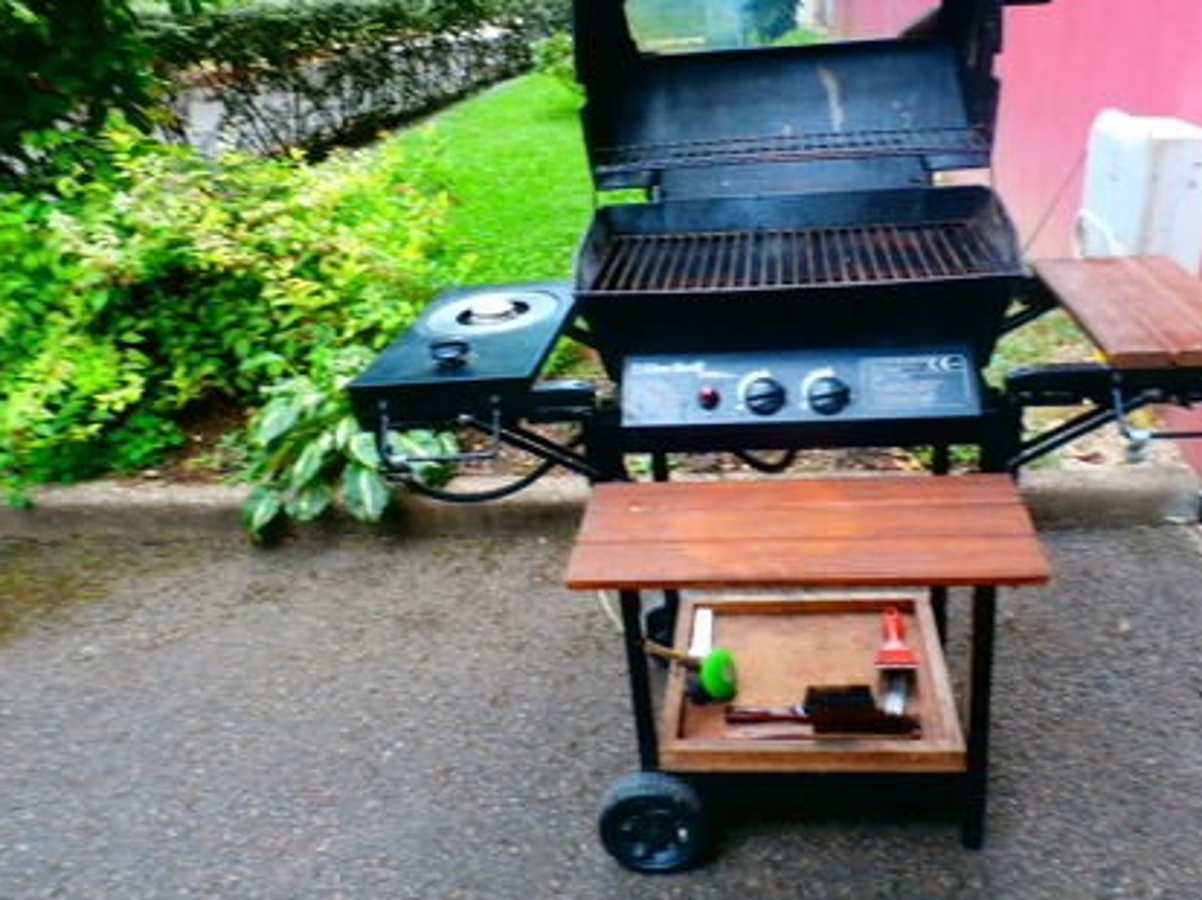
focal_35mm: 29
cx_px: 665
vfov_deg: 48.1
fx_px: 1006
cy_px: 406
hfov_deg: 61.5
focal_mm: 4.5
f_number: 3
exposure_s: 1/80
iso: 100
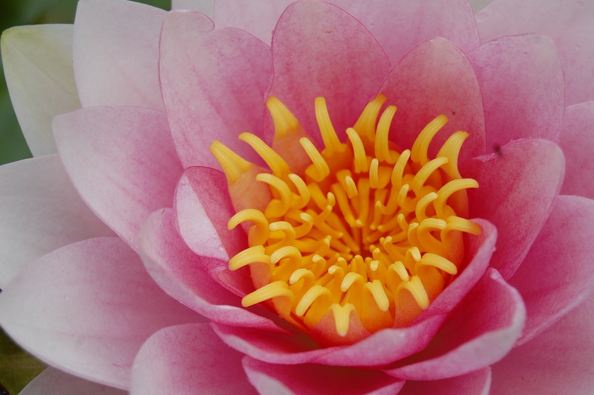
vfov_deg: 13.9
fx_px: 1626
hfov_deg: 20.7
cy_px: 190
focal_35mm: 99
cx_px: 351
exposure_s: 1/320
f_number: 9
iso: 200
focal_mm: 55
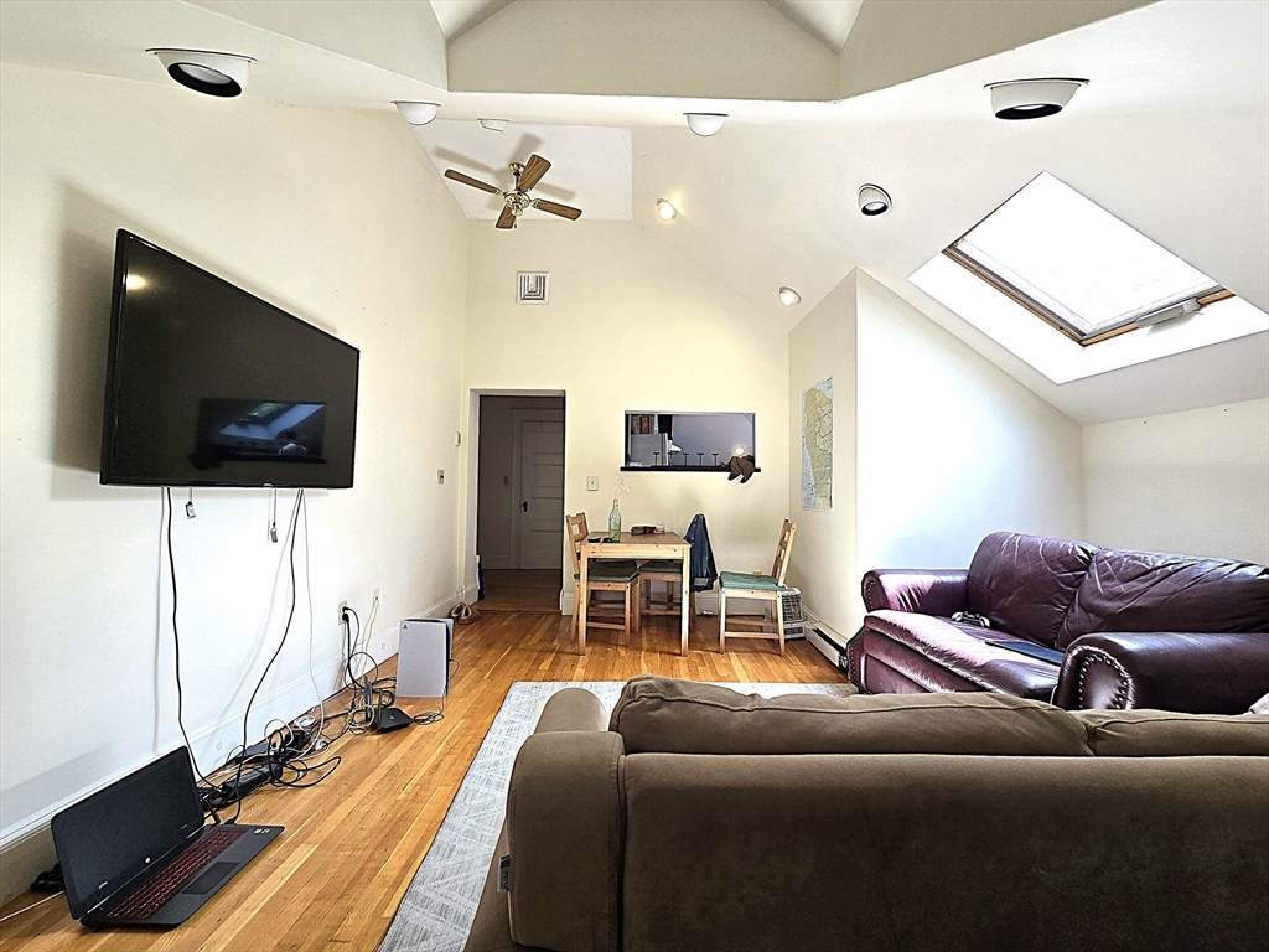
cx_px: 634
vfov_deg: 89.9
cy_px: 476
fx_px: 477
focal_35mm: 13
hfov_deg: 106.2
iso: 64
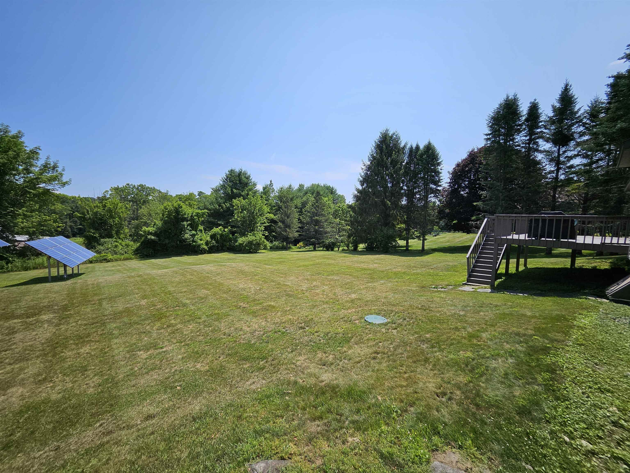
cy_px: 236
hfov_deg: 106.2
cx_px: 315
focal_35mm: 13
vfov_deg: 89.9
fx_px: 237
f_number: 2.2
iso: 32
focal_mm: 1.74
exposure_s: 1/1746
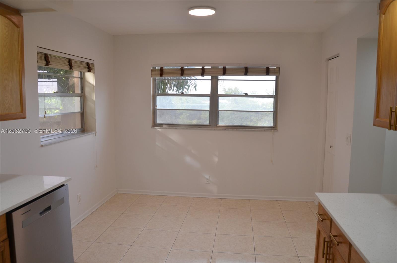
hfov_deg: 67.5
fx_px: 297
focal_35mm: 27
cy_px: 132
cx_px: 198
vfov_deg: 47.7
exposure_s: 1/100
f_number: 5
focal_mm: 18
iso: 400
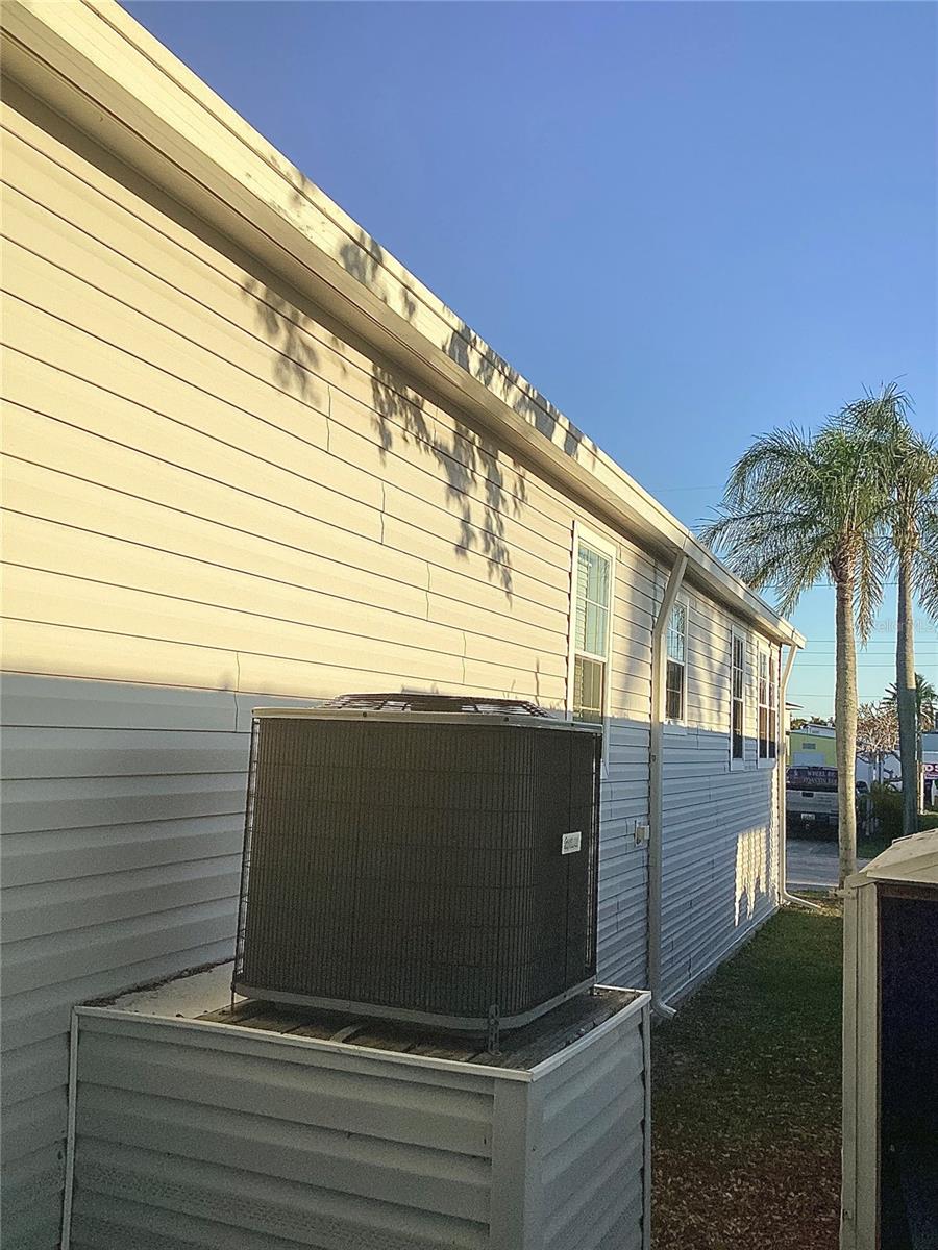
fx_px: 1120
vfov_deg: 58.4
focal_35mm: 31
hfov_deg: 45.4
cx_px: 469
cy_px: 625
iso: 25
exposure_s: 1/959
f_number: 2.4
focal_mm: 3.3
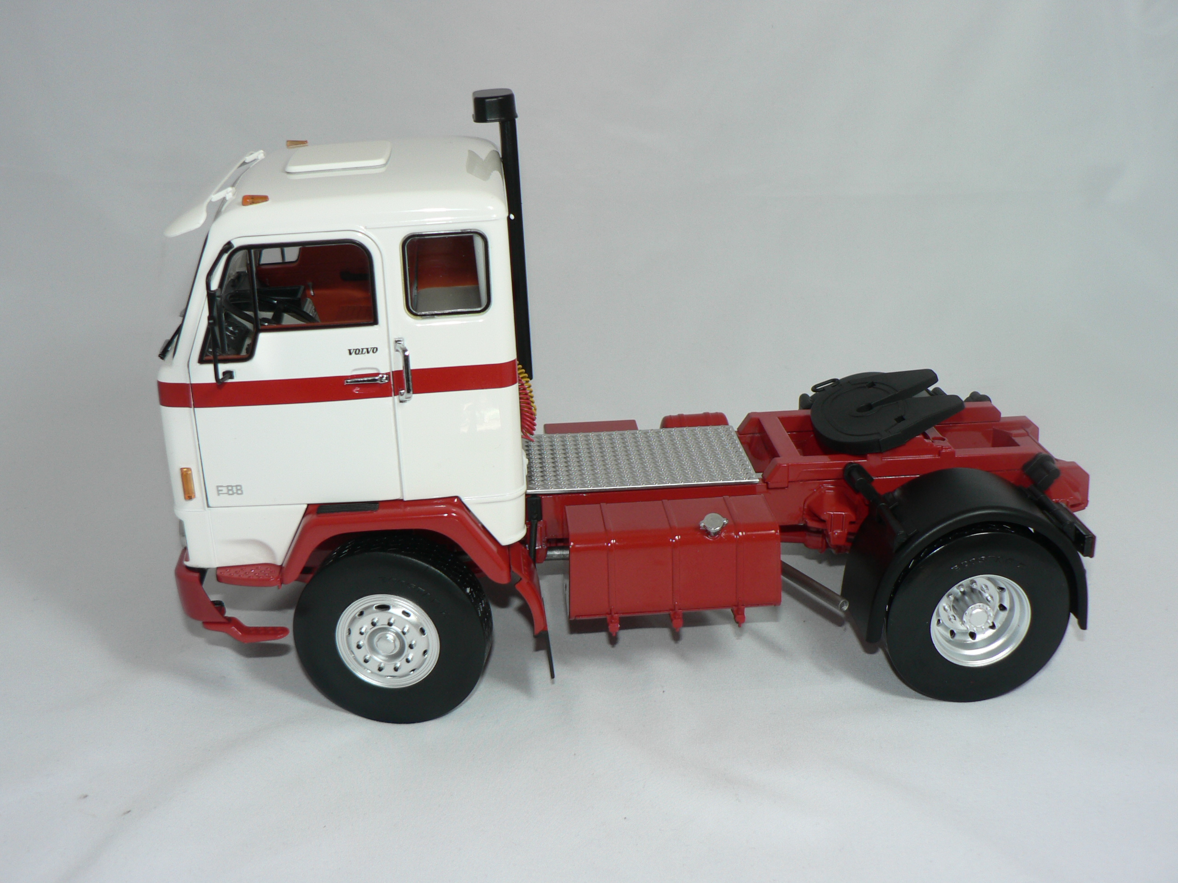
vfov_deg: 35.1
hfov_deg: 45.8
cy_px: 442
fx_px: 1395
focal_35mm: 41
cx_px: 589
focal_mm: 6.9
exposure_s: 1/60
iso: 80
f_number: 2.8
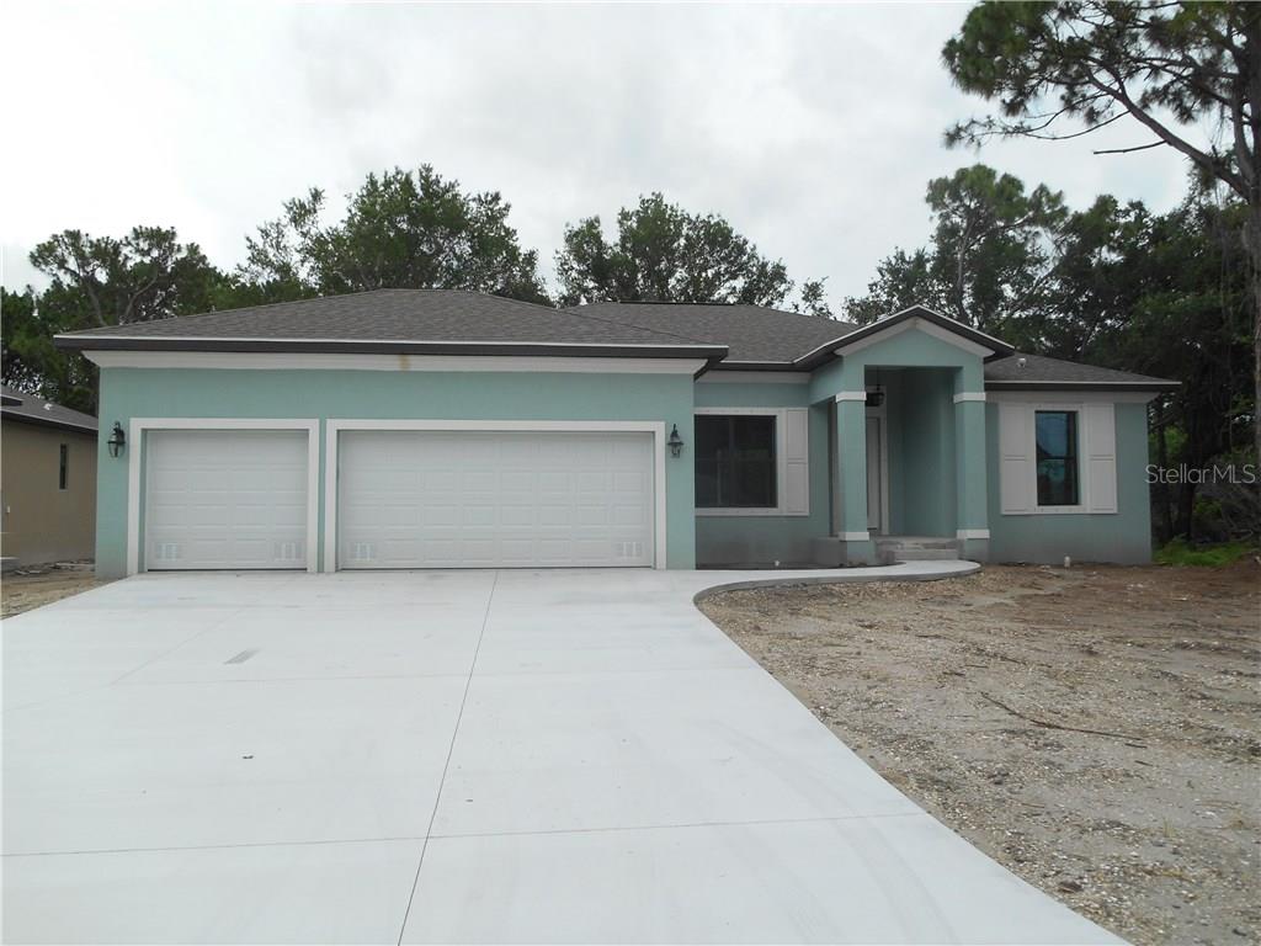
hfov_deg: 67.3
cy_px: 473
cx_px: 630
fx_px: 947
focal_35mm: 26
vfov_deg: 53.1
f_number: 3.4
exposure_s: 1/640
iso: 80
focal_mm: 4.7
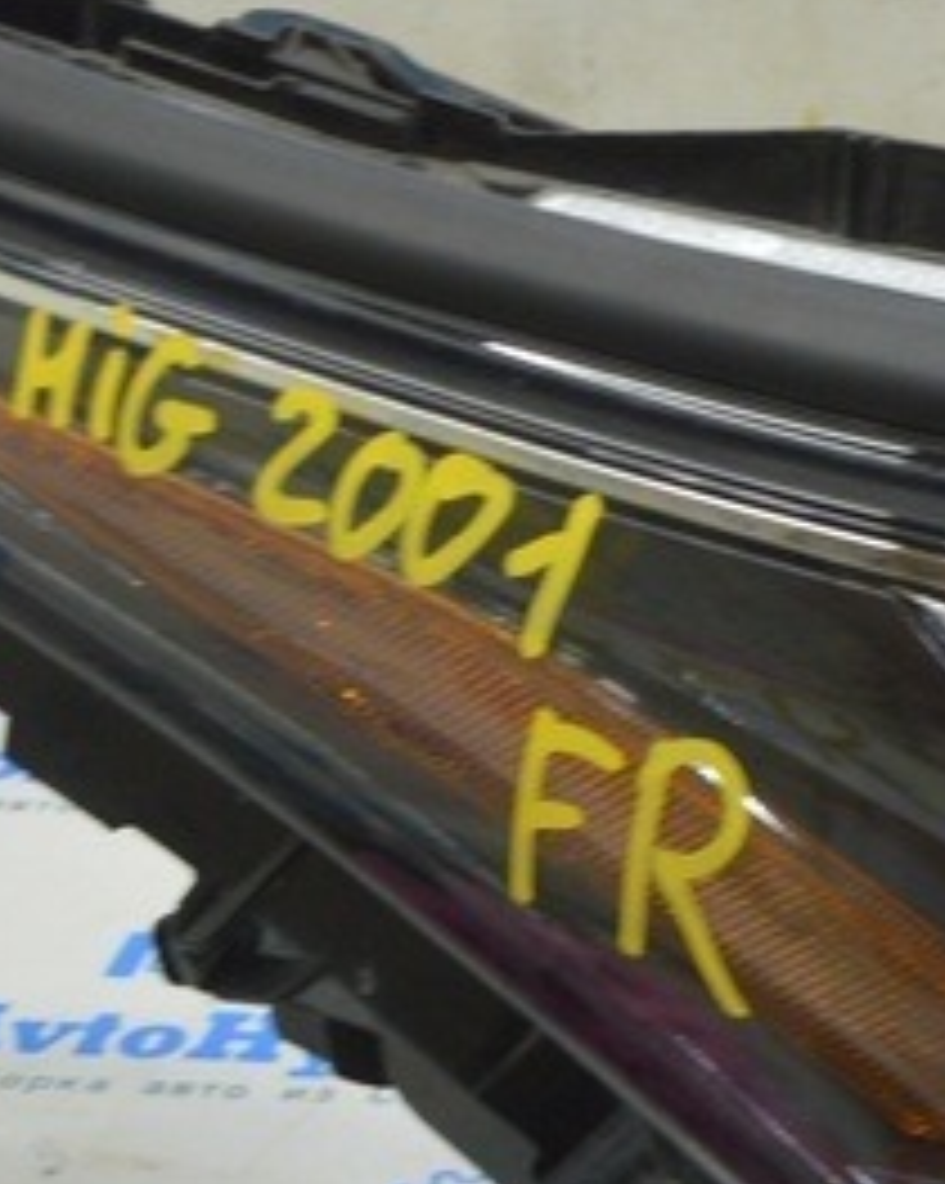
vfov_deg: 13.0
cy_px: 727
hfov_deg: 10.1
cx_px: 1458
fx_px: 5174
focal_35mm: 148
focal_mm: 27
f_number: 5.6
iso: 400
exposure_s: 1/20
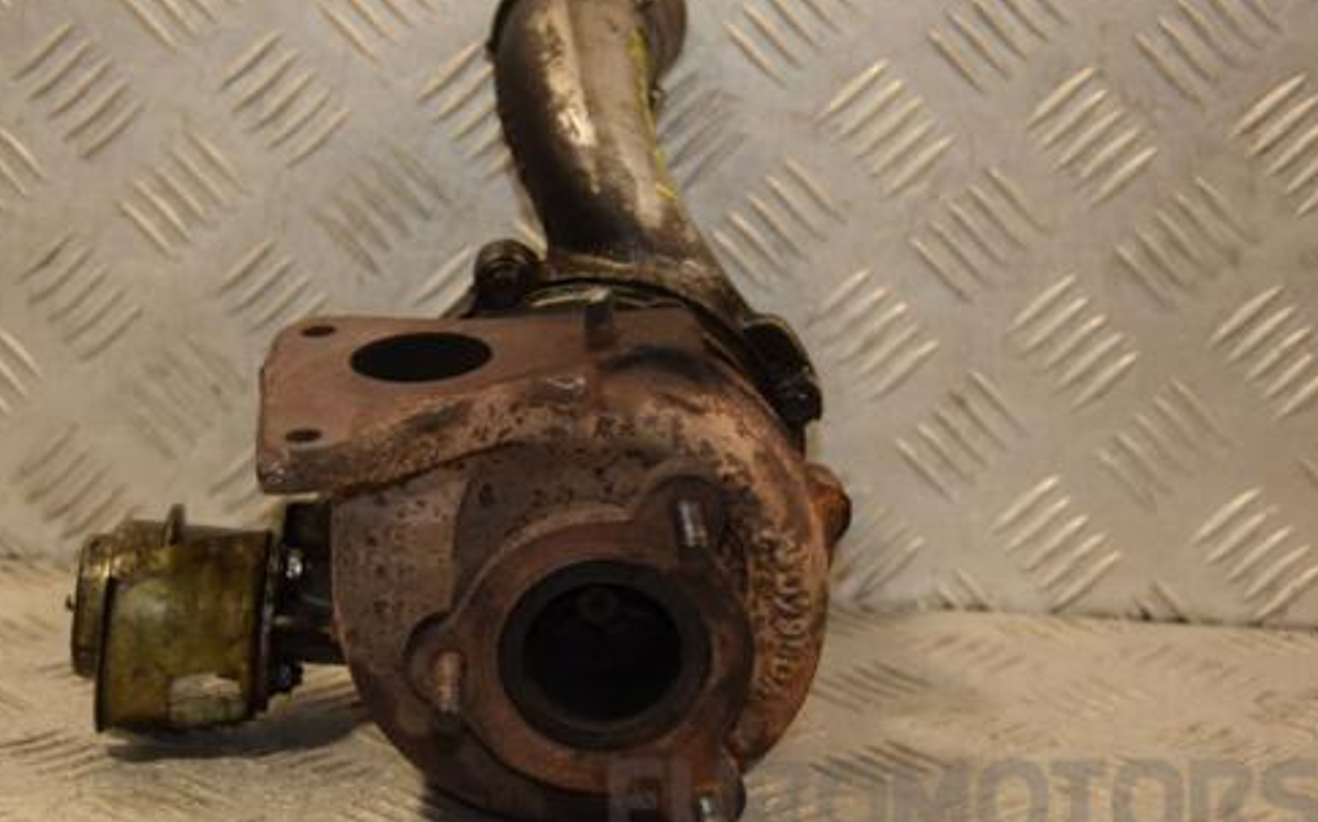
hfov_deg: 22.8
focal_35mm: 91
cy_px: 438
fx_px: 3267
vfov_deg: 14.3
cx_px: 558
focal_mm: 48
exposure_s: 1/200
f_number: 4.8
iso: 800
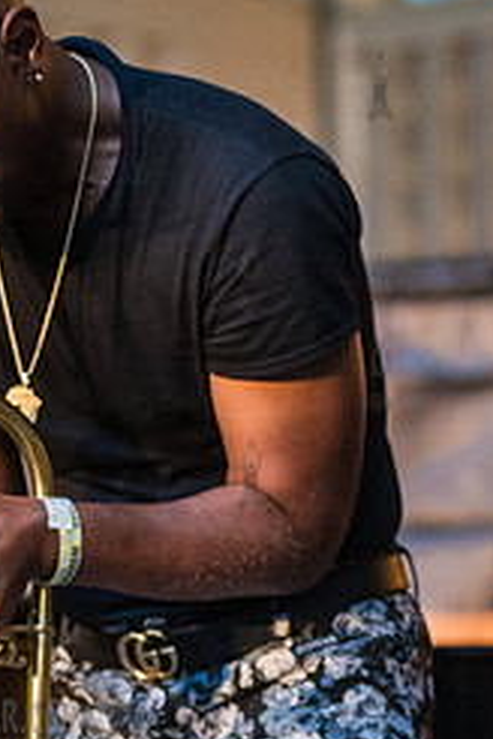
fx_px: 6121
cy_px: 320
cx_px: -222
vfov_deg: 6.9
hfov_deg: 4.6
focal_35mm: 298
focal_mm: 100
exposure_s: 1/500
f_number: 3.5
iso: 4000
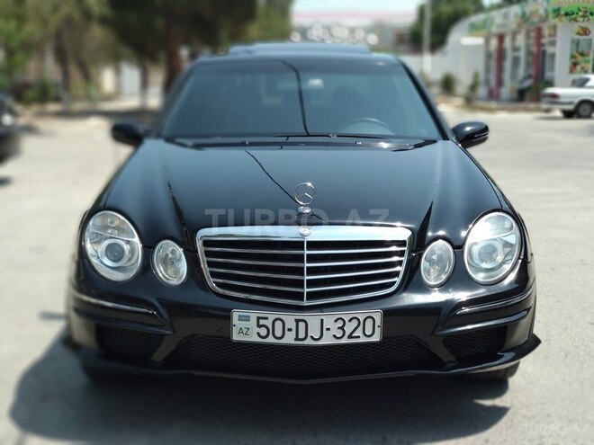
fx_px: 892
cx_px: 297
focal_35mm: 52
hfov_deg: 36.8
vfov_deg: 28.0
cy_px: 222
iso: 100
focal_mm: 5.99
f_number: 2.6
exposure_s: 1/457
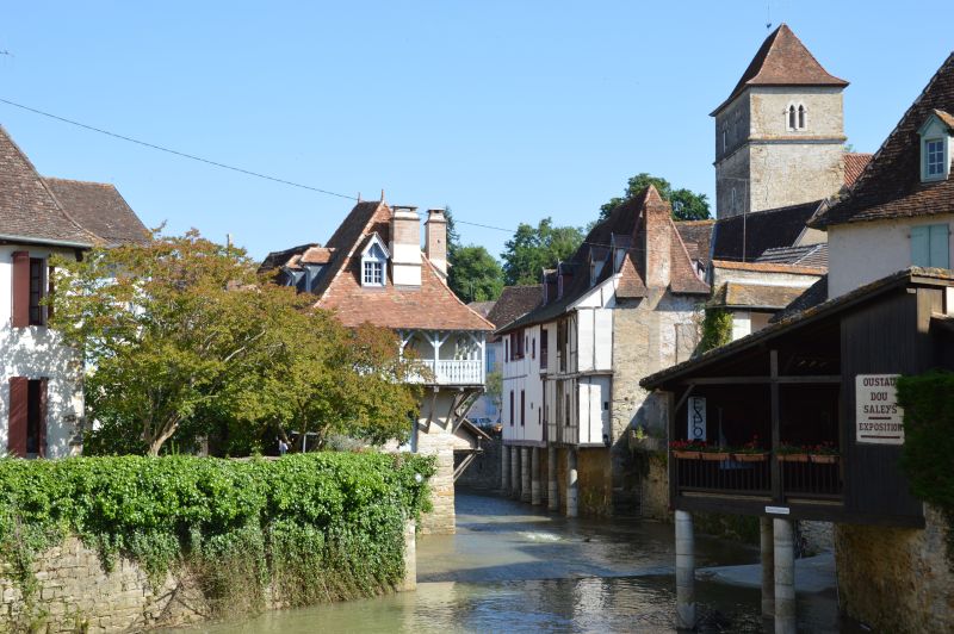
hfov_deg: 37.9
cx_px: 477
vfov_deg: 25.7
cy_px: 317
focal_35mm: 52
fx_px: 1390
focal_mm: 35
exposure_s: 1/100
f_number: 10
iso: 100
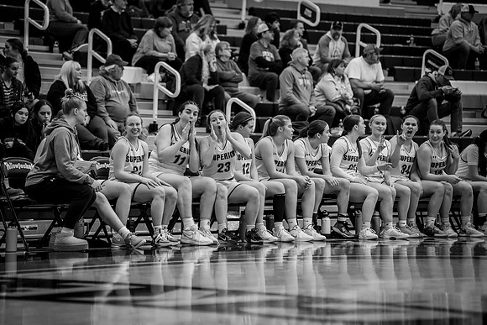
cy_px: 154
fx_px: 1787
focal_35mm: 132
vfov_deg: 10.4
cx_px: 225
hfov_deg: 15.5
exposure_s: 1/640
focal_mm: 123
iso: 1600
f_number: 2.8
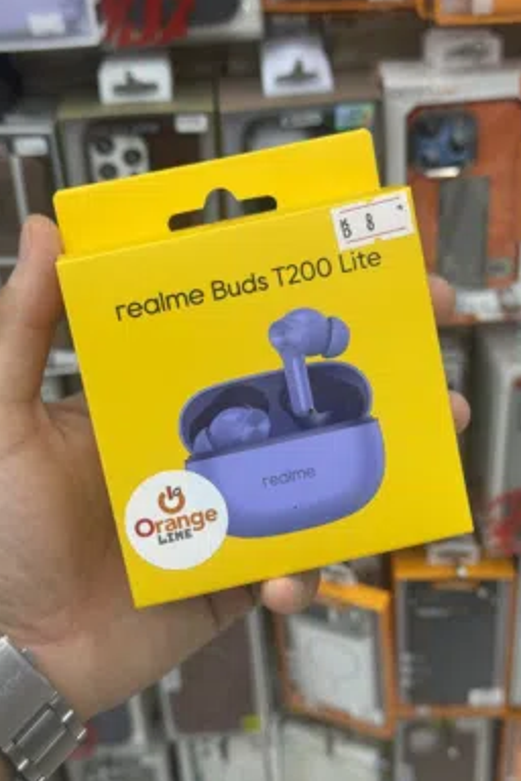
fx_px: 1129
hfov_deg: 26.0
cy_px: 386
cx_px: 240
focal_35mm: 52
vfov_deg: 38.2
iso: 64
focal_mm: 6.76
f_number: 1.78
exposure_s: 1/802
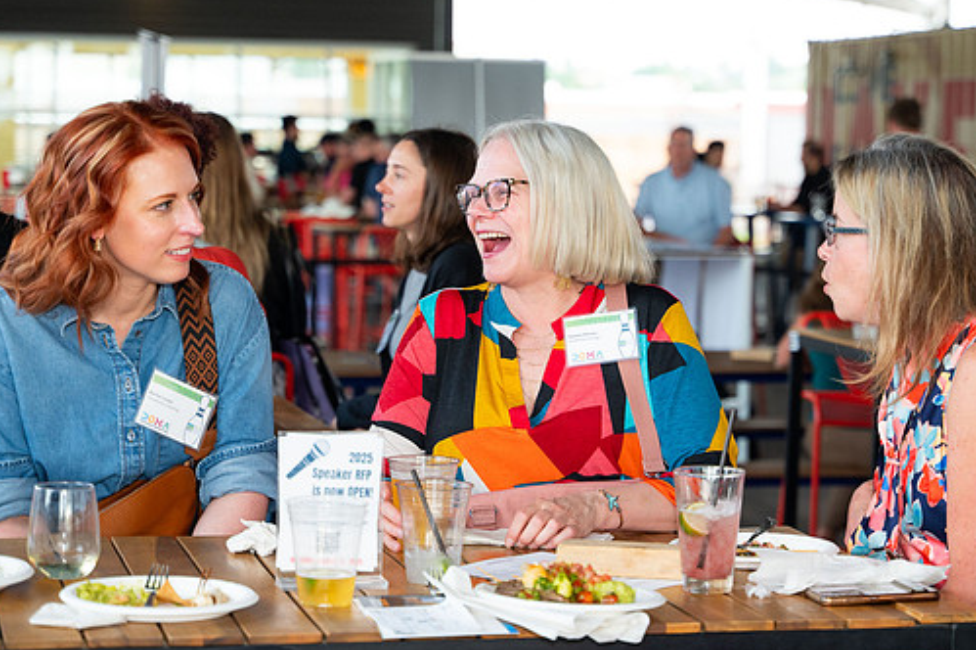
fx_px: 2628
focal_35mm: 97
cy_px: 368
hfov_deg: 21.0
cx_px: 531
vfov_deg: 14.1
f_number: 3.5
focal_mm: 75
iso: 1250
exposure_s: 1/500
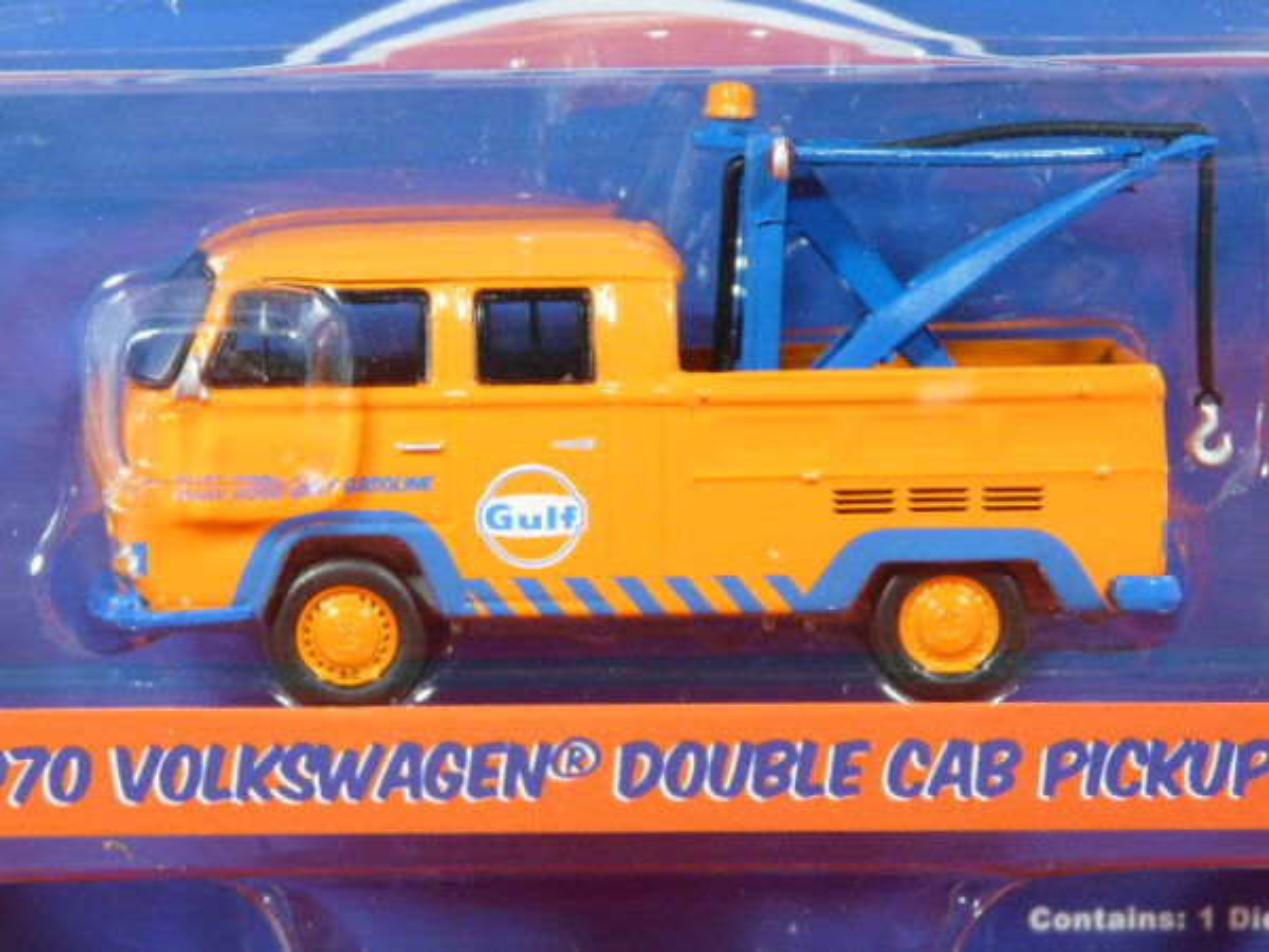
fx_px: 5389
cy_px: 476
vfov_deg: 10.1
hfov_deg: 13.4
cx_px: 634
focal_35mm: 147
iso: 200
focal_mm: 15.1
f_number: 3.6
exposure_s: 1/25
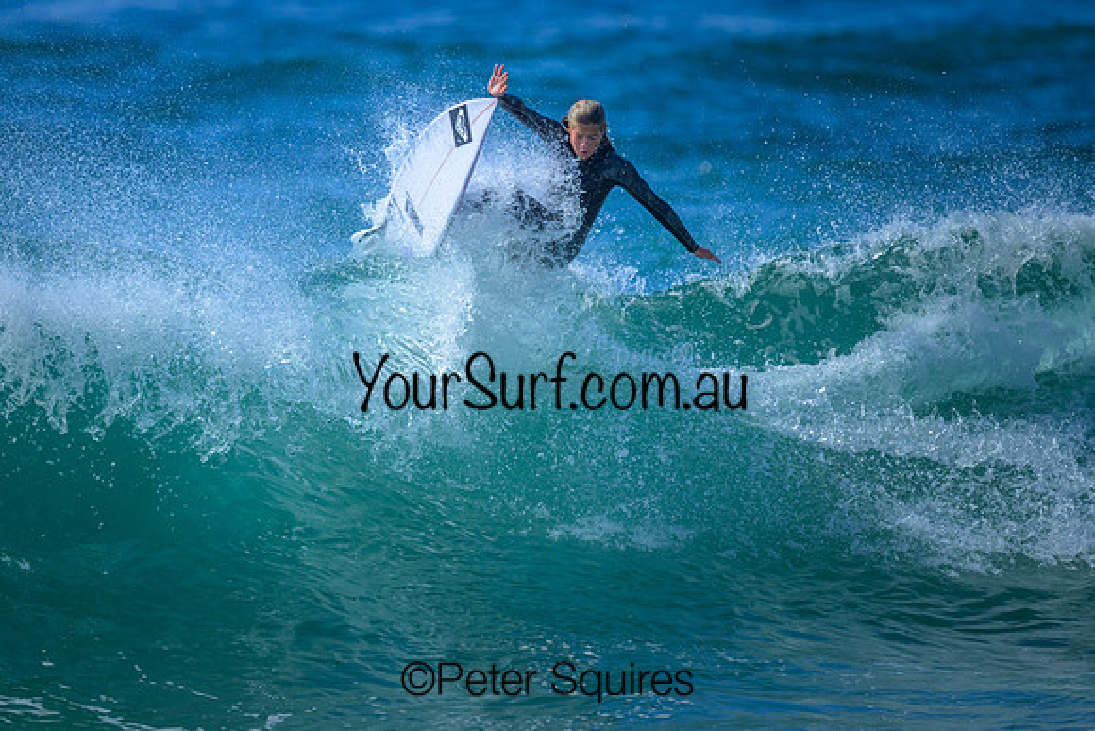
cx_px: 442
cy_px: 263
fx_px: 33435
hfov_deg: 1.9
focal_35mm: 1099
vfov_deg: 1.3
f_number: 6.3
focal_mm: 800
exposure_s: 1/2000
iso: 400
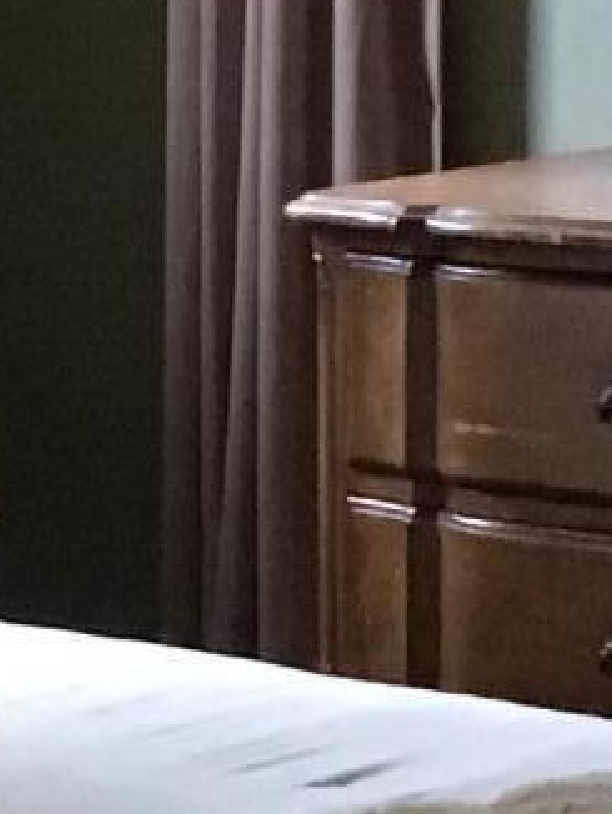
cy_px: 200
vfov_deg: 10.4
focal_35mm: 190
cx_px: -372
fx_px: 4473
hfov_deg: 7.7
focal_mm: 3.3
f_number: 2.4
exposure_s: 1/15
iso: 250
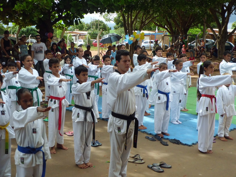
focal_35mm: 47
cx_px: 118
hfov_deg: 40.4
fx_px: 320
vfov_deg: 30.9
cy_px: 88
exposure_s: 1/640
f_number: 3.4
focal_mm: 8.3
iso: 100
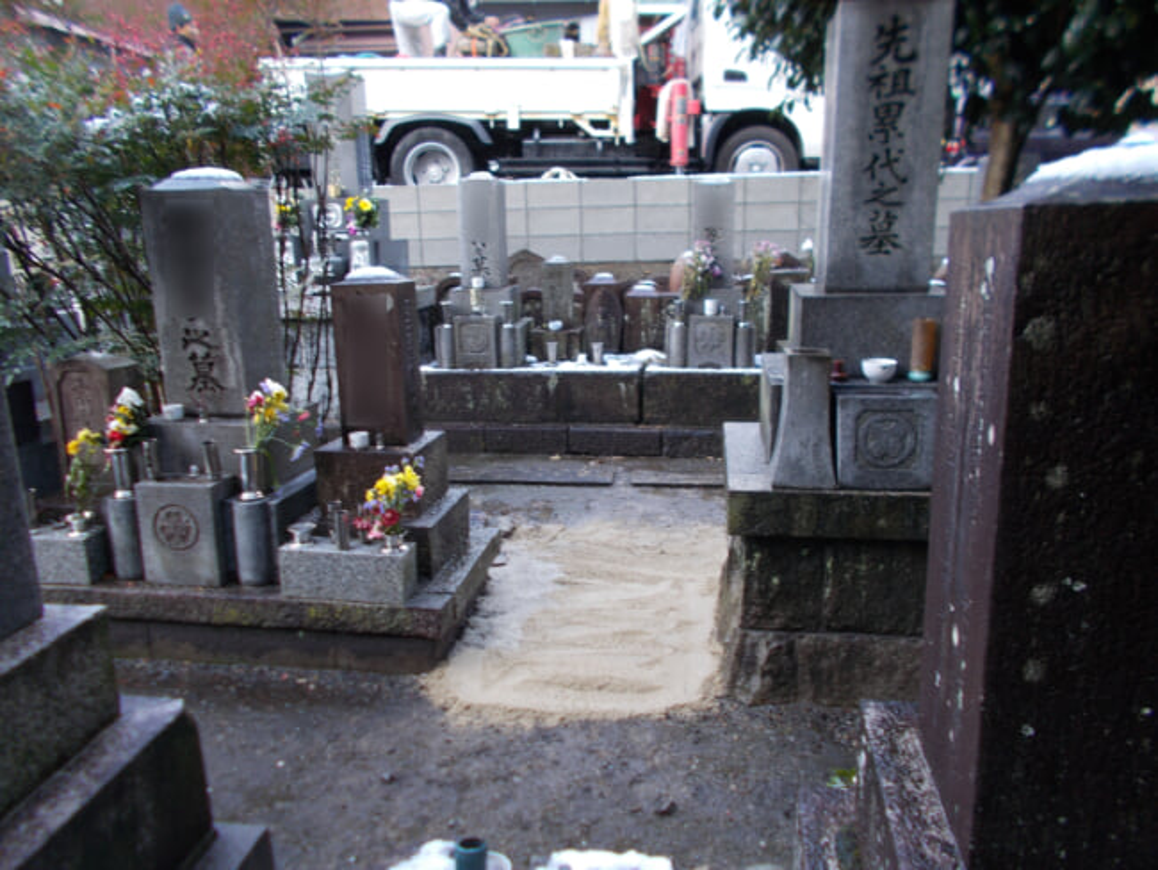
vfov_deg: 53.1
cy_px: 435
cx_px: 579
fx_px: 870
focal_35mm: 26
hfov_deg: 67.3
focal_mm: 4.6
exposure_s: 1/40
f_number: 3.2
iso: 80
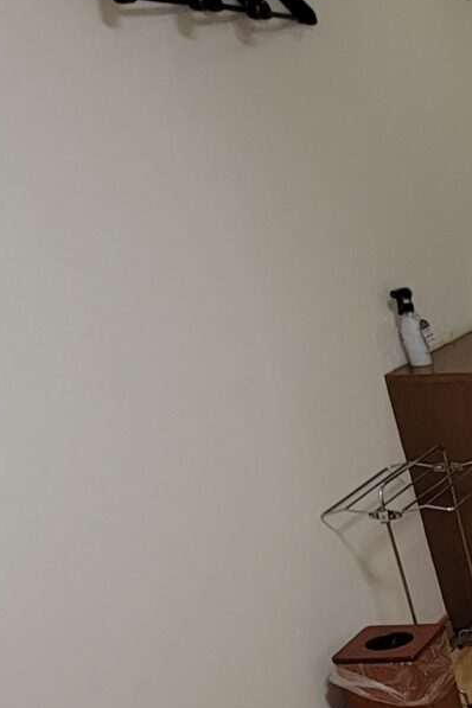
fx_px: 1141
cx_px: 1032
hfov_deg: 16.0
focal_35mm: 58
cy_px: 722
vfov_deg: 31.6
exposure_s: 1/50
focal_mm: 2.2
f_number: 2.2
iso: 100
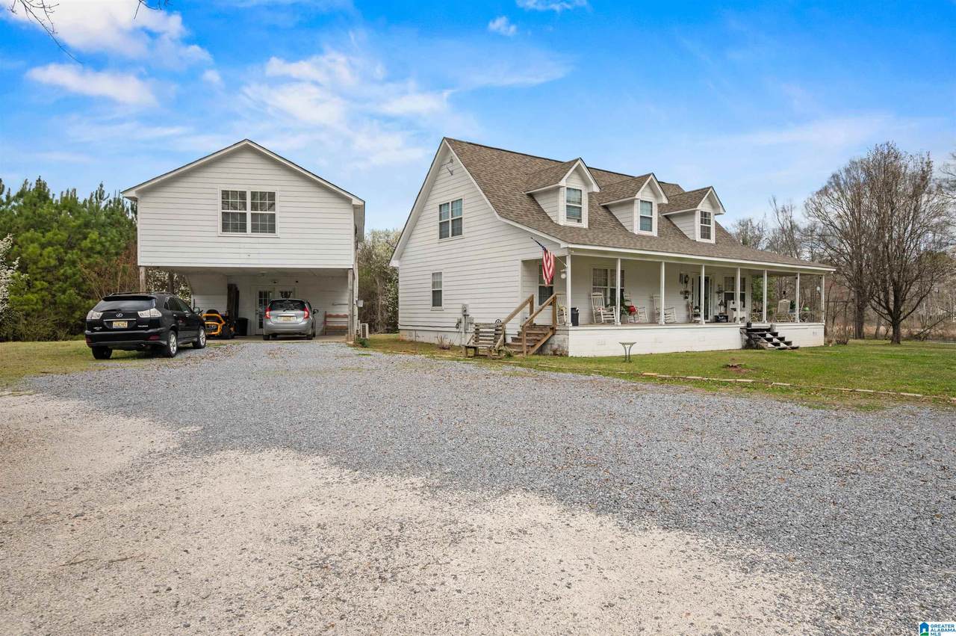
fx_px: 570
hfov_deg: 79.9
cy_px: 318
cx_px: 478
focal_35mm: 22
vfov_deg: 58.2
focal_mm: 21.5
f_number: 8
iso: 100
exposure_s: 1/200
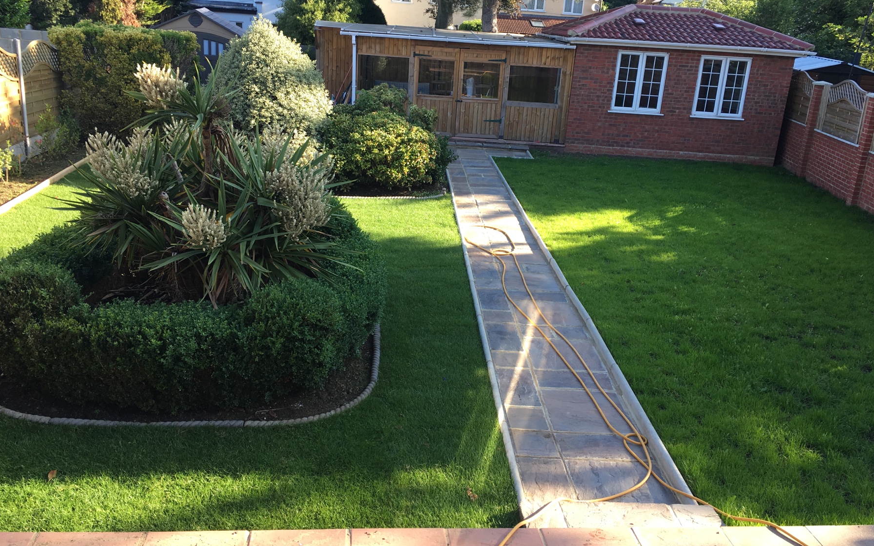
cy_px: 243
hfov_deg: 61.2
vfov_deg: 40.6
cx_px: 440
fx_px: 738
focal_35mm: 31
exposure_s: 1/144
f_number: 2.2
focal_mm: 4.15
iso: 25
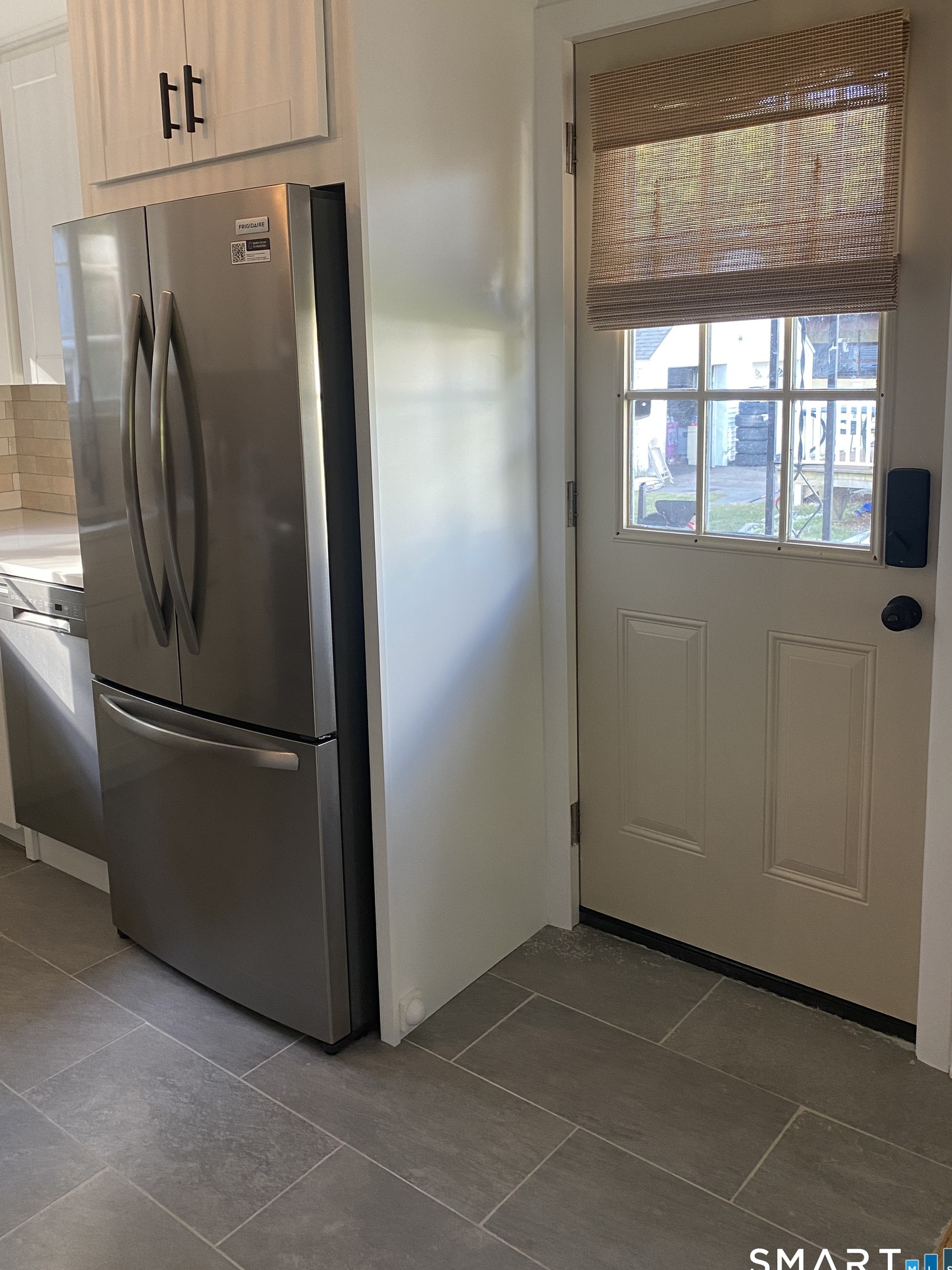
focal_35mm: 30
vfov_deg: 59.8
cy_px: 558
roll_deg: +2.5
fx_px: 1100
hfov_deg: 46.7
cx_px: 421
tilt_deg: -10.5
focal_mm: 4.25
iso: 125
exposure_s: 1/60
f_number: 1.8
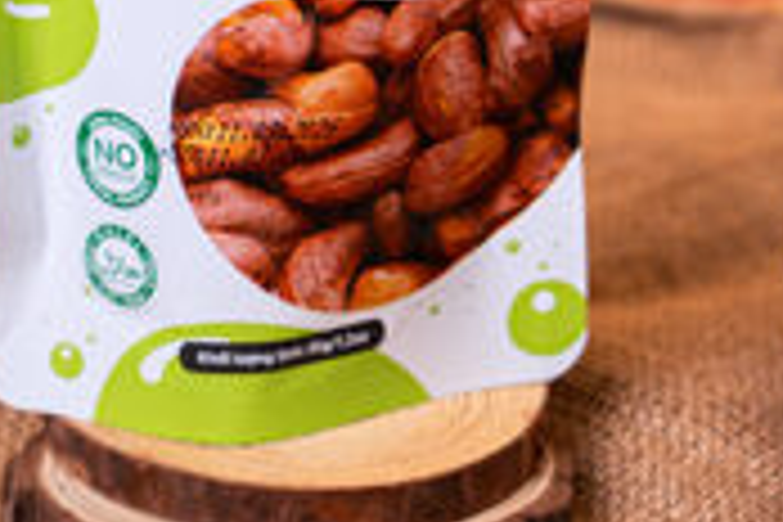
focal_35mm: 281
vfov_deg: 4.9
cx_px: 302
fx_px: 6111
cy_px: -65
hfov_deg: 7.3
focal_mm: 61
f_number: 3.2
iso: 250
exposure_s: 1/100
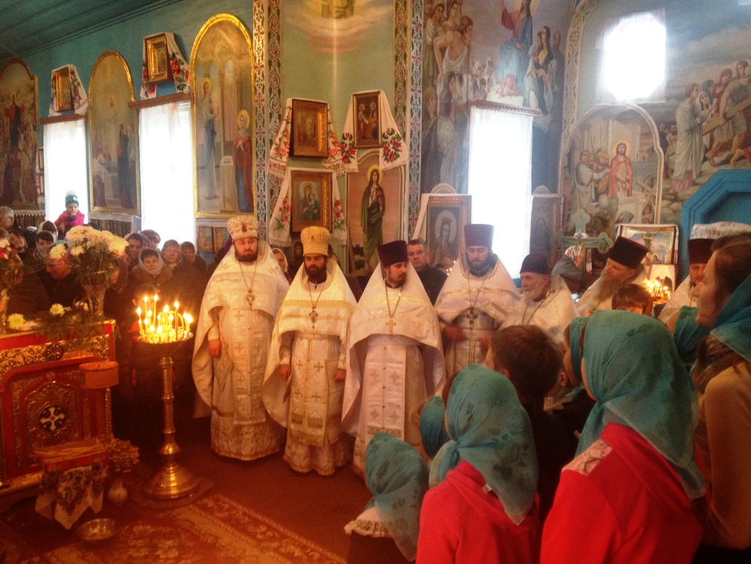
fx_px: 759
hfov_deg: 52.6
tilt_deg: -8.1
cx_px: 376
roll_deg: -0.2
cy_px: 282
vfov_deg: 40.7
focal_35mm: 35
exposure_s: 1/20
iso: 160
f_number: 2.4
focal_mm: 4.28
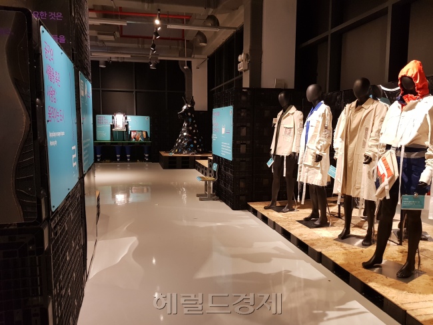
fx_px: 325
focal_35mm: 26
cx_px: 216
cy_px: 162
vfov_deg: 53.0
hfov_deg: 67.3
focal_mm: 4.2
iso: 250
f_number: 1.7
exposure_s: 1/30
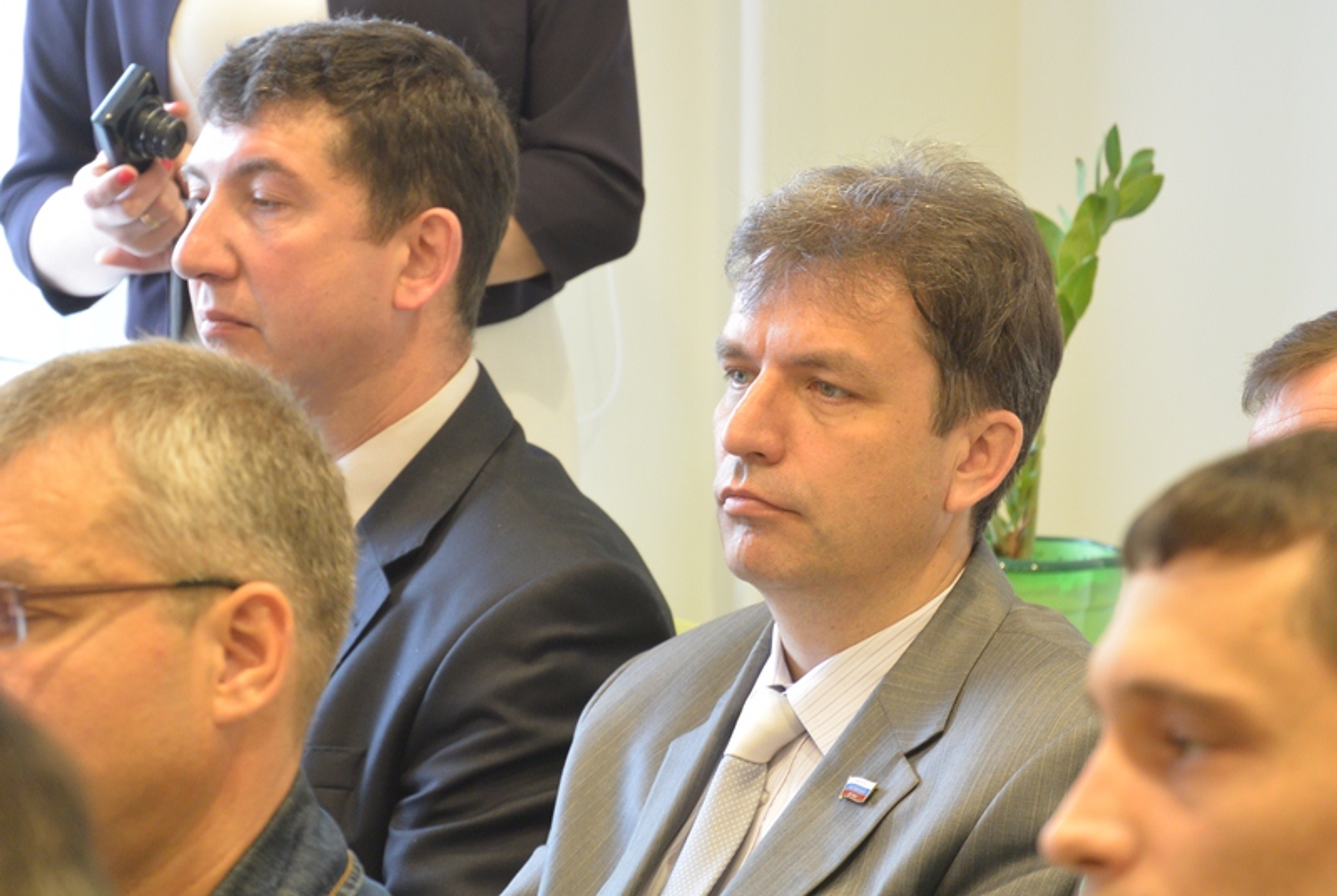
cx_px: 668
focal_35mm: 208
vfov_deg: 6.6
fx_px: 7736
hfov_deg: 9.9
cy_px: 448
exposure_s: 1/30
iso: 400
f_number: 4.8
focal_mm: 77.1
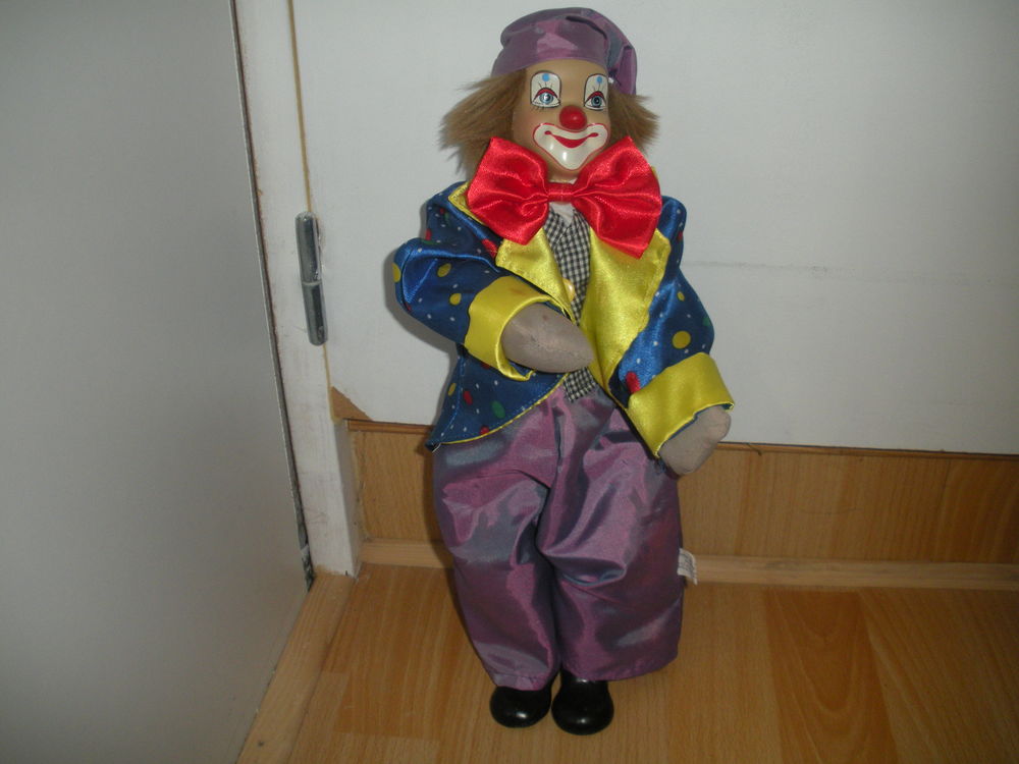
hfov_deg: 52.6
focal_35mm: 35
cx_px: 510
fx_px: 1030
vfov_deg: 40.7
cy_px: 382
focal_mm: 6.3
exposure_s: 1/60
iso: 200
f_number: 3.5
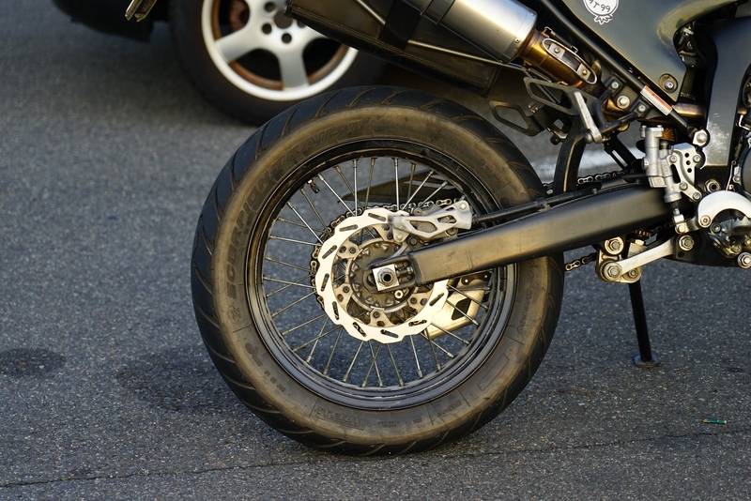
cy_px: 250
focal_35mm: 105
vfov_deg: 13.1
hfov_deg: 19.4
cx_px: 376
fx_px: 2191
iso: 250
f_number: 4
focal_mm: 105
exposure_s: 1/125
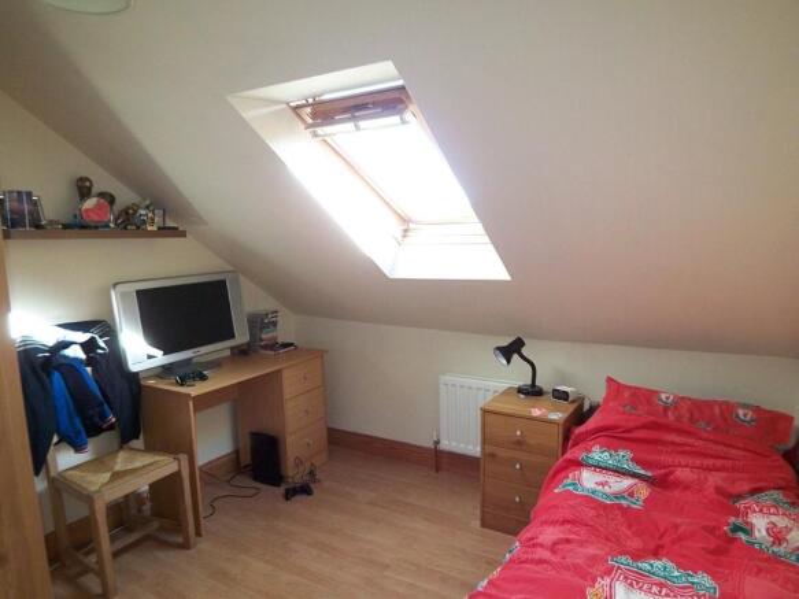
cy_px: 300
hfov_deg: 73.9
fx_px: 531
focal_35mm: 23
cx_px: 400
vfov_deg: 58.9
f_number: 2.8
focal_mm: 3.8
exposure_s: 1/30
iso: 125
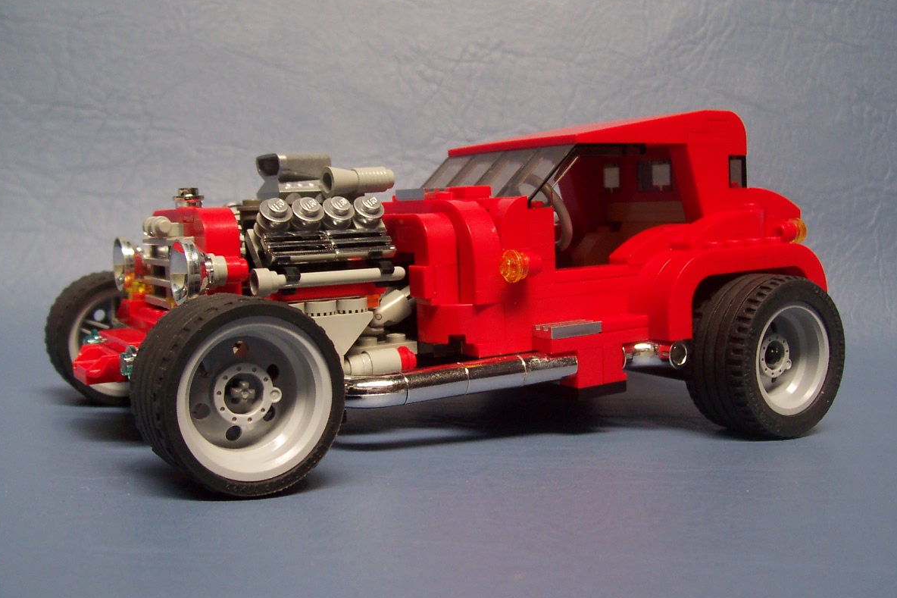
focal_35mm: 39
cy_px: 299
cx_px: 447
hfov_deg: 49.6
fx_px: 972
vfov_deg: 34.2
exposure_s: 1/45
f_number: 2.8
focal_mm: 5.6
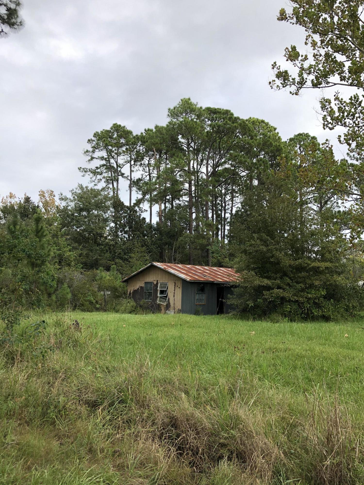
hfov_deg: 49.7
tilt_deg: +5.8
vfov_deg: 63.4
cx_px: 182
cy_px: 242
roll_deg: -1.8
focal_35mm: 28
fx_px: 393
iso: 20
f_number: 1.8
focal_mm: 3.99
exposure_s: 1/1548
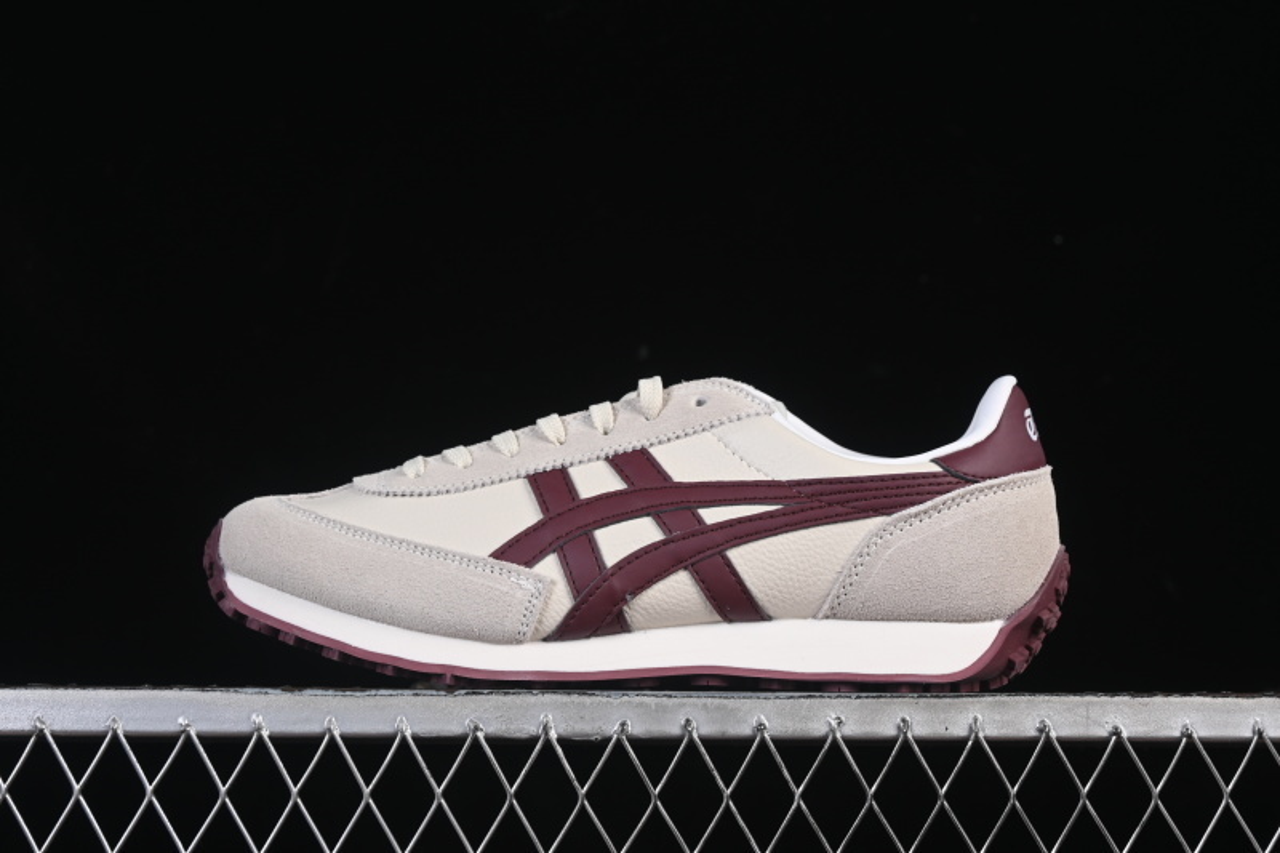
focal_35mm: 75
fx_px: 2666
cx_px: 640
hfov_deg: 27.0
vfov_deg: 18.2
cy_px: 426
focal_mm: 50
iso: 160
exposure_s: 1/80
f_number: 8
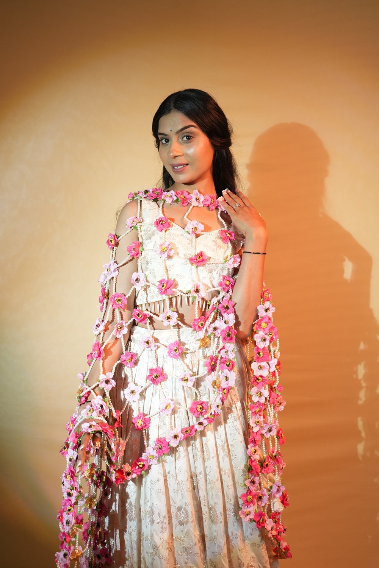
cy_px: 284
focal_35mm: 38
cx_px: 190
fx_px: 600
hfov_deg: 35.1
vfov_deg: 50.7
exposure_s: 1/160
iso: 2000
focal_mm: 38
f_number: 4.5
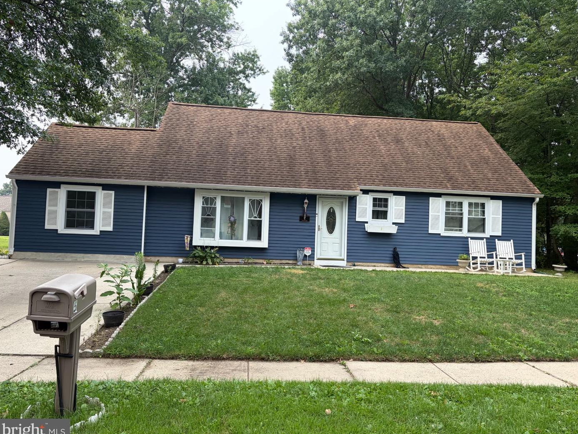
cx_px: 297
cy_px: 217
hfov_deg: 65.3
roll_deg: -1.6
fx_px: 451
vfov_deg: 51.3
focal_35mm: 27
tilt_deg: +1.7
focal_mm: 5.96
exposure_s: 1/973
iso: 64
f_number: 1.6
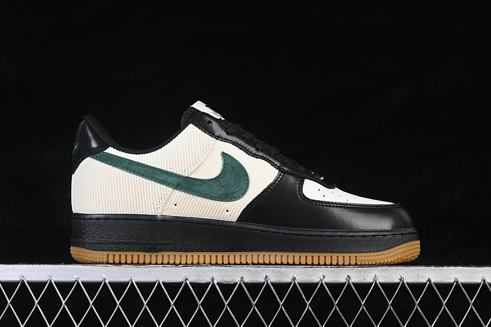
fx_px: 1023
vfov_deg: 18.2
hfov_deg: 27.0
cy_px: 164
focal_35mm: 75
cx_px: 246
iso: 160
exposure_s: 1/60
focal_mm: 50
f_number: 6.3
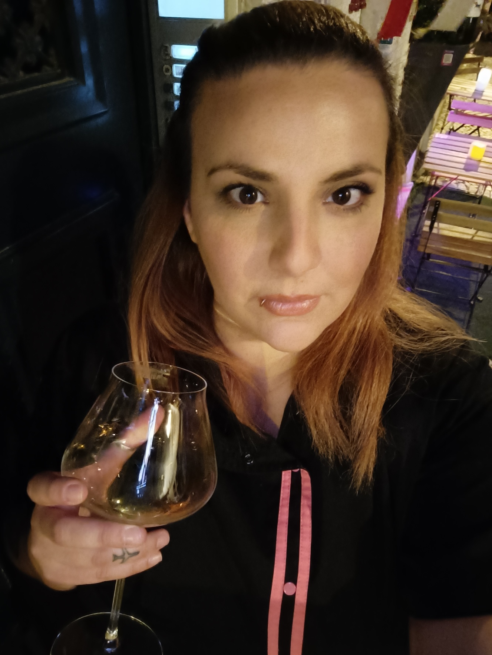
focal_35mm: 25
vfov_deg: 69.4
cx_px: 238
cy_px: 340
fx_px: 474
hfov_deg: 54.9
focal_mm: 3.24
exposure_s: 1/14.3
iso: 1651
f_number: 2.45
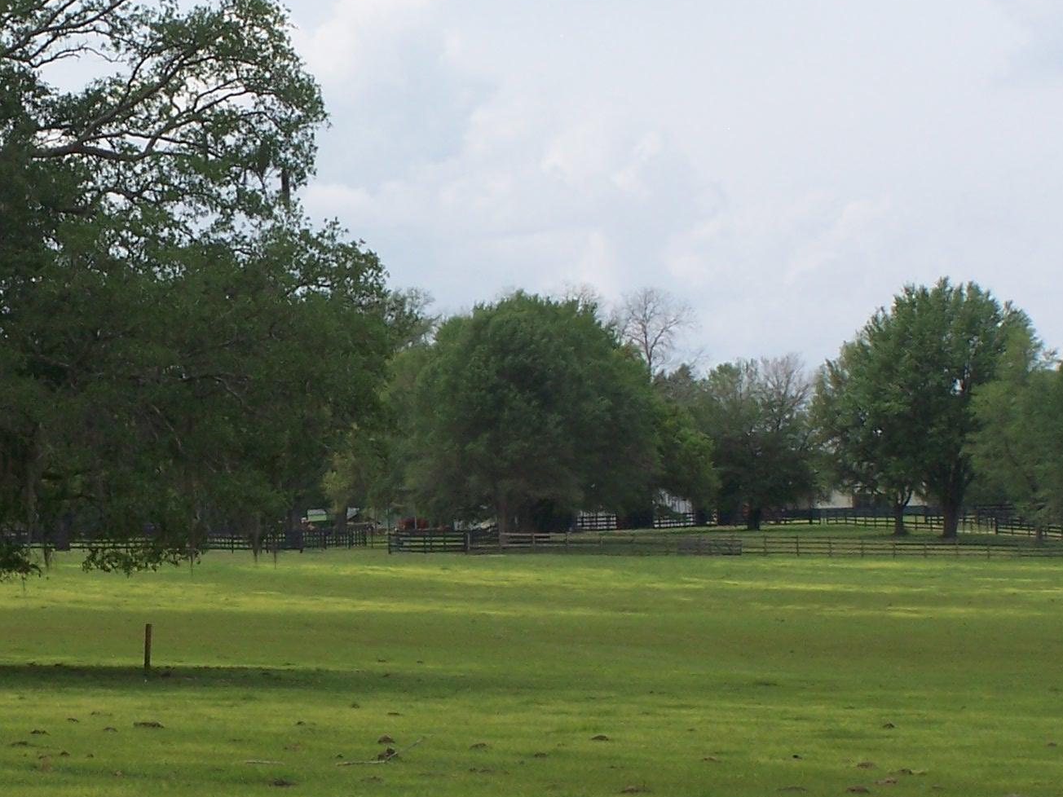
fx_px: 4975
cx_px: 84
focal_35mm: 162
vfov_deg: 9.2
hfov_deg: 12.1
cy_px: 358
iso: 80
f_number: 4.5
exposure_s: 1/640
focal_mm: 13.7
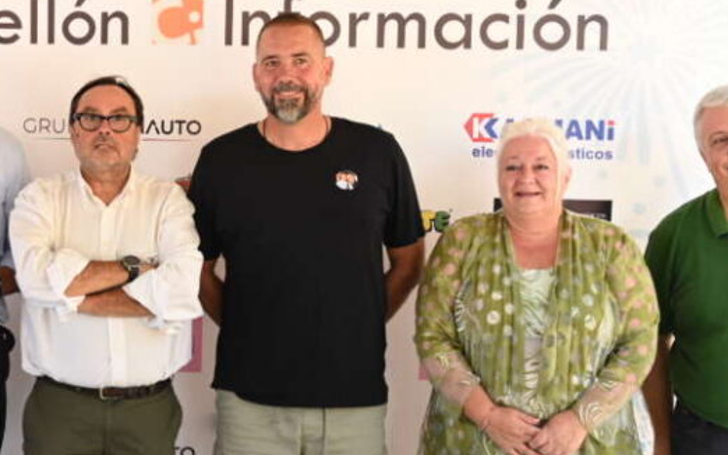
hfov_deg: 33.2
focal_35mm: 61
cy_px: 221
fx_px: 1210
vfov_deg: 21.3
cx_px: 236
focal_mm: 30.5
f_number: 5
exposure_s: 1/125
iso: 400
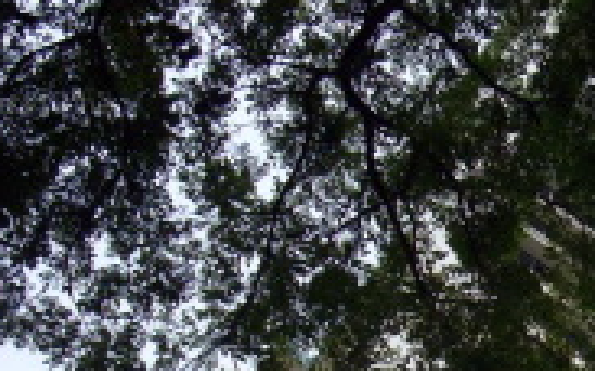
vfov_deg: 10.9
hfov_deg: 16.5
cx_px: 819
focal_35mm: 118
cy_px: 433
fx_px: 1912
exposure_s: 1/320
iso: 80
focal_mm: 6.2
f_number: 5.6
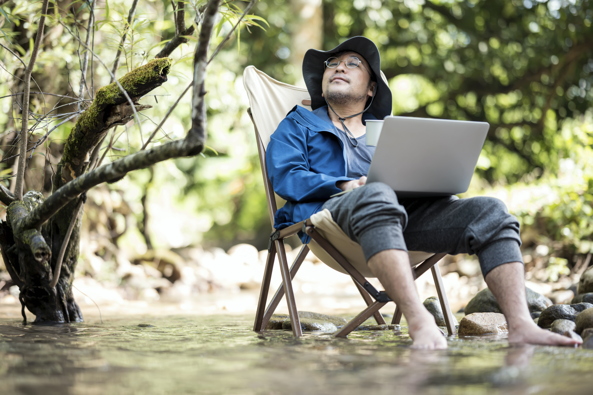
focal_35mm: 85
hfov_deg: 23.9
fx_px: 1400
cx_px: 296
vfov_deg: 16.1
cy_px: 198
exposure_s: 1/250
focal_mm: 85
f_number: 1.8
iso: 200
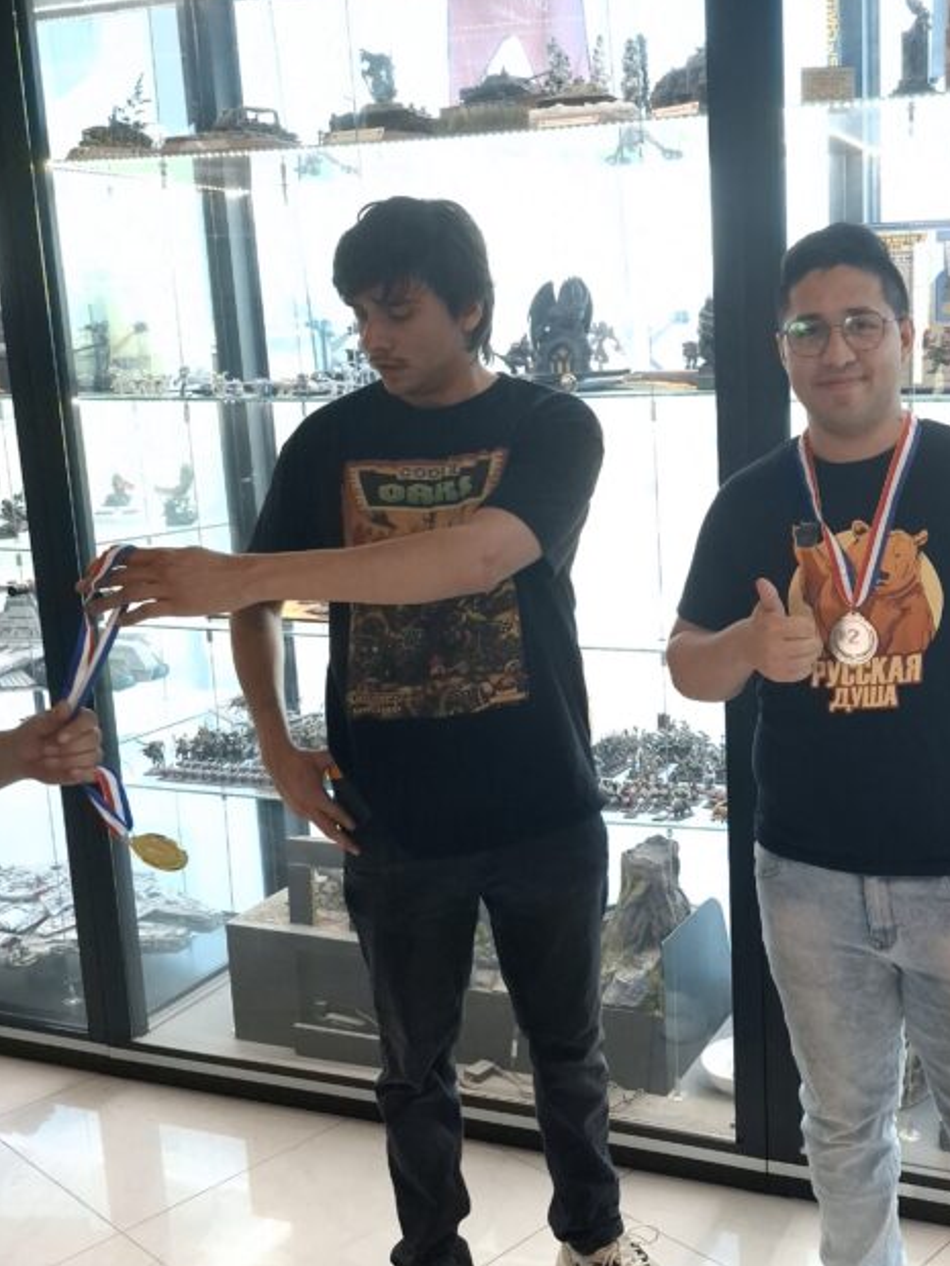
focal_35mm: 38
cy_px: 598
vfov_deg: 49.0
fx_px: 1390
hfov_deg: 36.4
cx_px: 764
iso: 320
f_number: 1.8
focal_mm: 5.54
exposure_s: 1/120
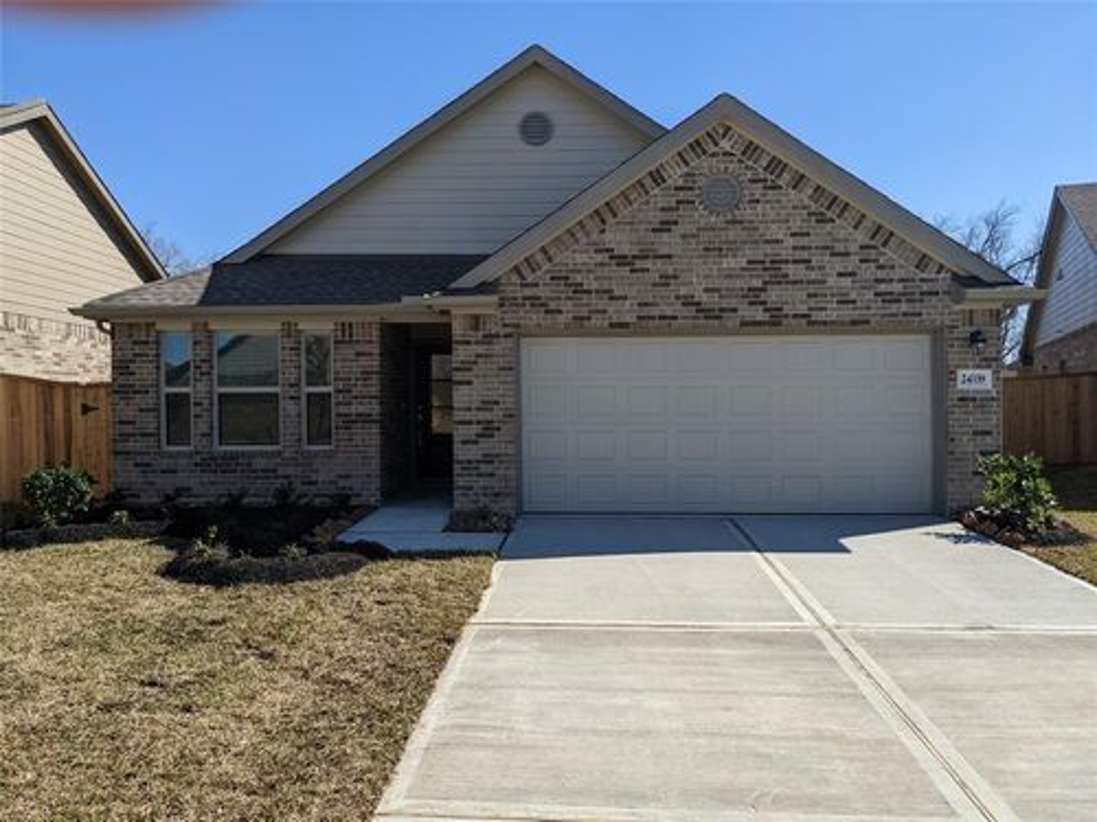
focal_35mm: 27
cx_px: 548
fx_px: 856
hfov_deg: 65.3
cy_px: 411
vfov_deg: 51.4
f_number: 1.73
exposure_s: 1/3356
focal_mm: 4.38
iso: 66
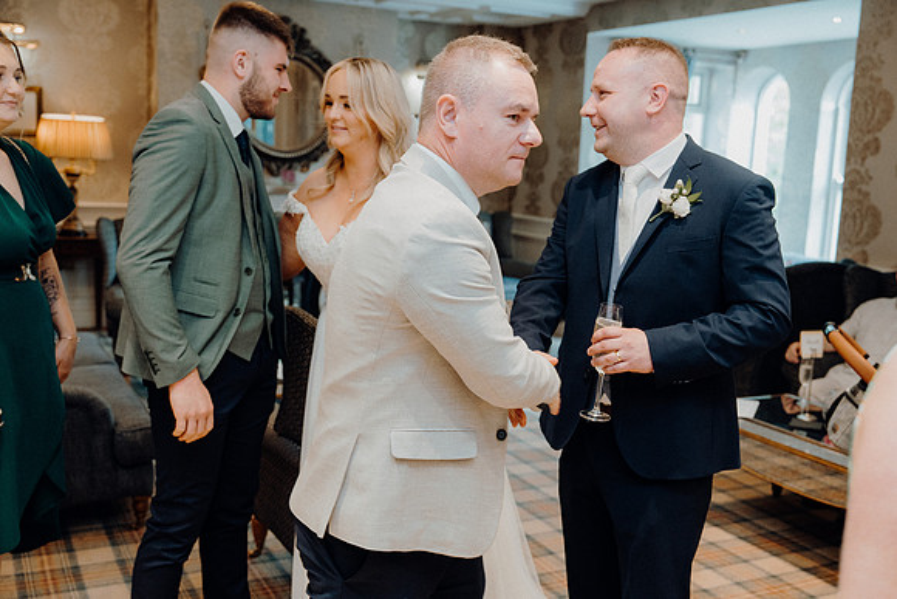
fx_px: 972
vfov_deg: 34.2
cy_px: 300
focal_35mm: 39
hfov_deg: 49.5
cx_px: 448
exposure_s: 1/160
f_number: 3.5
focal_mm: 39
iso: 2500
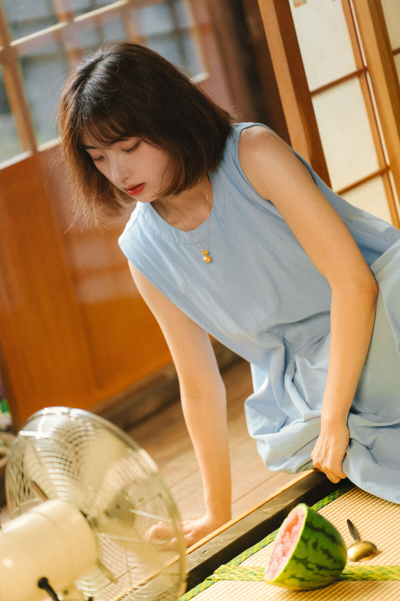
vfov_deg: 13.7
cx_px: 200
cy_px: 300
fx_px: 2500
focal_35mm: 150
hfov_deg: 9.1
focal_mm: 150
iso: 400
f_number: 2.8
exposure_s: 1/400
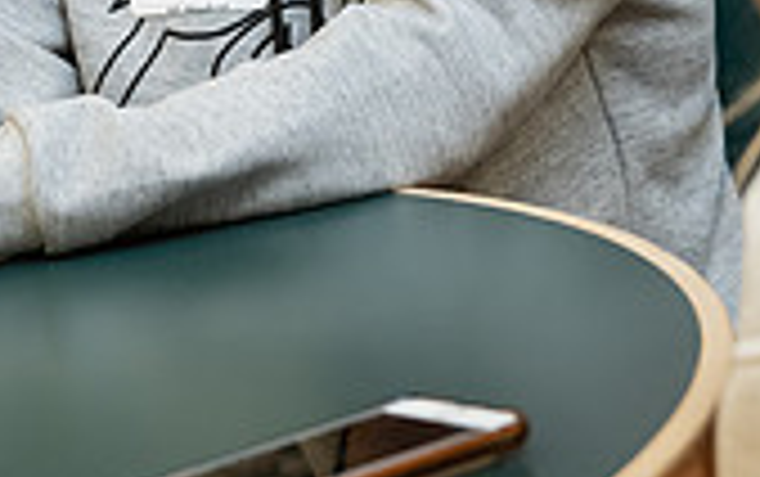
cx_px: 139
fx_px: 3981
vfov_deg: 6.8
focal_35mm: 192
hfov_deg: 10.9
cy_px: -227
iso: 1000
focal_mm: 55
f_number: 5
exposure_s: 1/60
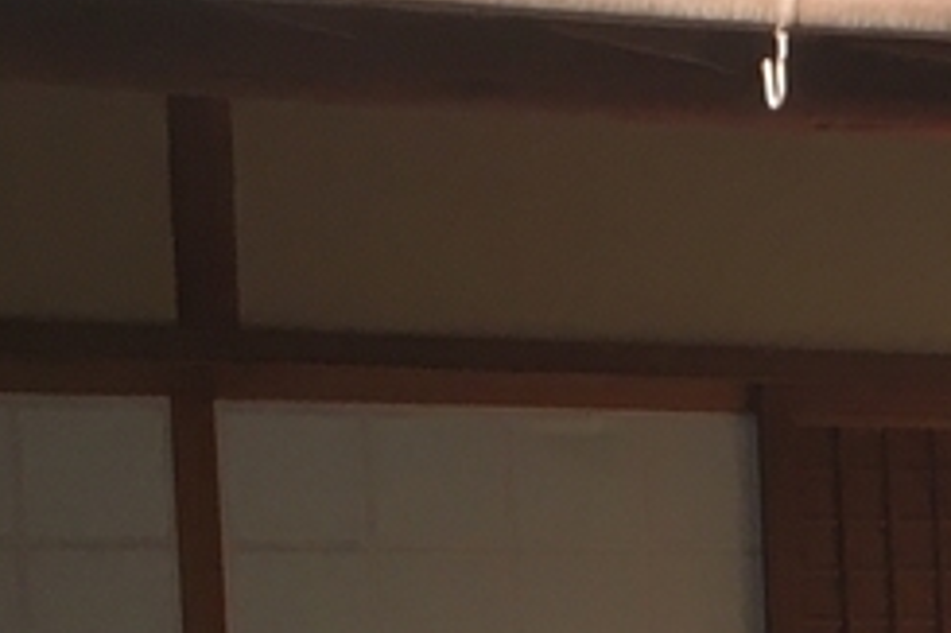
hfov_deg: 12.8
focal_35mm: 148
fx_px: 3907
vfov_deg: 9.0
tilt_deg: -2.2
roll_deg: +0.8
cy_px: 1010
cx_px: 1611
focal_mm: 4.15
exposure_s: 1/40
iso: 32
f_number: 2.2
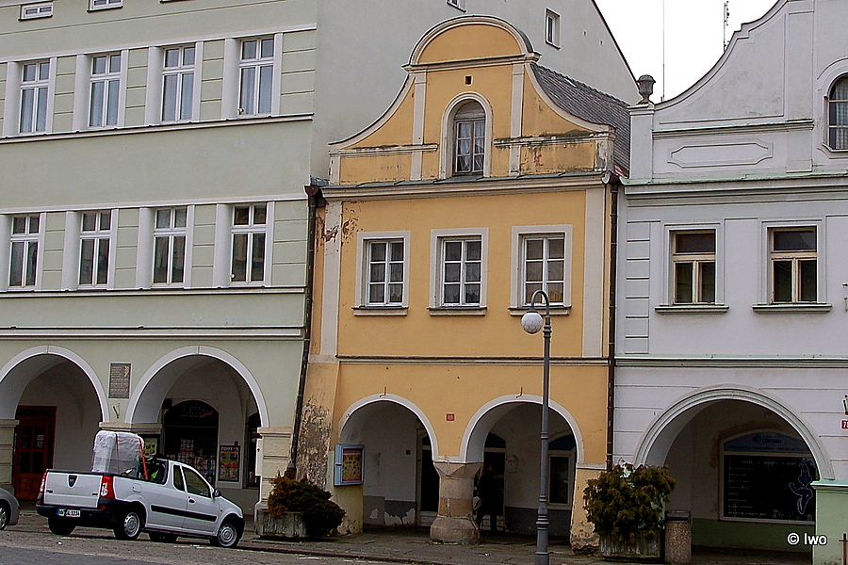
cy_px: 282
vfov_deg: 34.2
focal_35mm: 39
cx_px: 424
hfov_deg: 49.6
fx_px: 919
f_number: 7.1
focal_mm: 26
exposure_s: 1/200
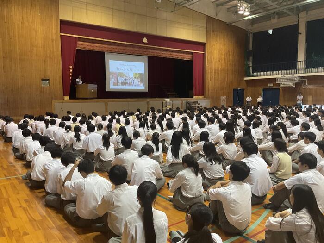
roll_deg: +0.6
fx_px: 271
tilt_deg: -5.8
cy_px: 122
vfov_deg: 48.2
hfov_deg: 61.7
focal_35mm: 29
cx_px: 162
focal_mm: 3
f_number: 1.8
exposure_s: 1/60
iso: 125
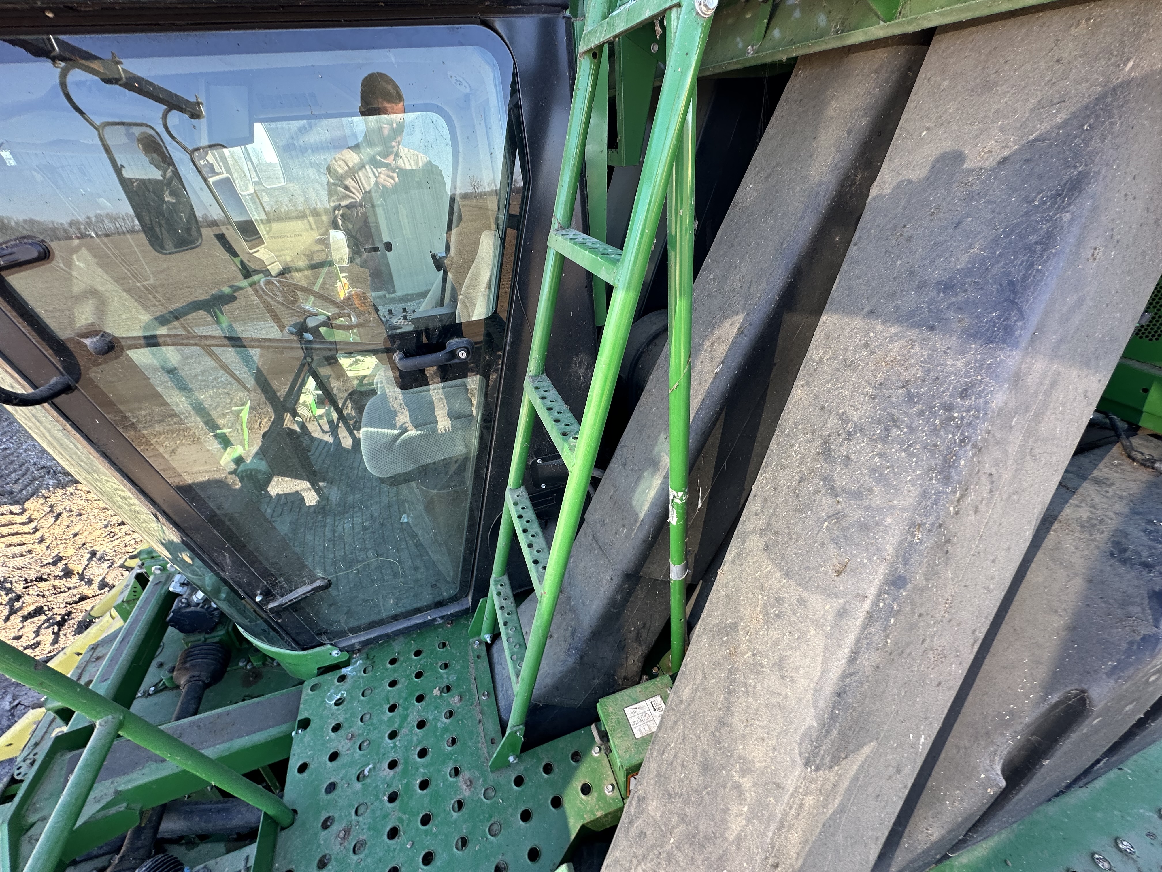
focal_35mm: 14
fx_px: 470
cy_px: 436
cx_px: 581
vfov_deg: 85.7
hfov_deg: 102.1
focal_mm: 2.22
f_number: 2.2
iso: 40
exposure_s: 1/99
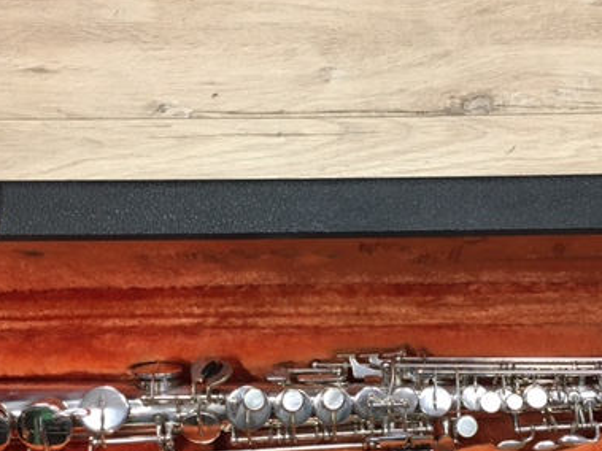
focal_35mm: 49
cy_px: 335
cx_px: 349
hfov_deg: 38.8
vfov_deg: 29.2
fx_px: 852
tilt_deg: -67.4
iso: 160
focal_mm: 4.15
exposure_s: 1/33
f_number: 2.2
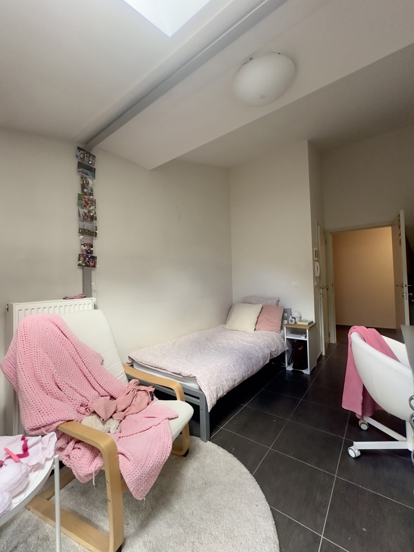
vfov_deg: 102.1
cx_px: 207
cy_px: 276
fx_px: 223
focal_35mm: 14
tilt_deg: +2.5
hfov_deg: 85.6
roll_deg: +0.2
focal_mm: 2.22
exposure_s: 1/99
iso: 200
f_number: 2.2
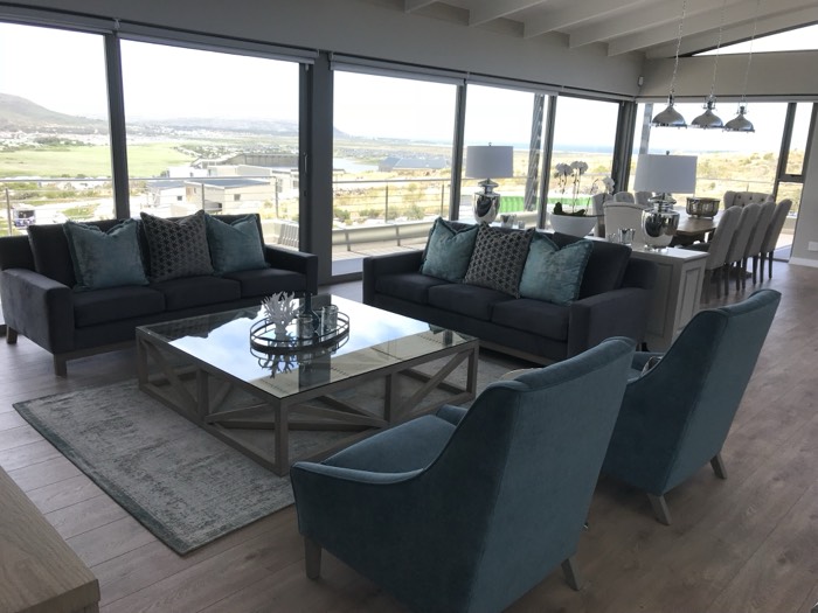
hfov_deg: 63.4
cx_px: 409
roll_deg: -2.2
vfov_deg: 49.7
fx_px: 662
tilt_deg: -13.1
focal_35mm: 28
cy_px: 306
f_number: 1.8
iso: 20
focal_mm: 3.99
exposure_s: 1/626
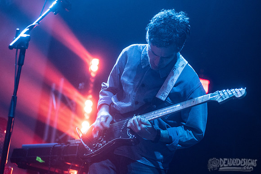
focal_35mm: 88
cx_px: 144
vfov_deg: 15.5
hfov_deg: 23.0
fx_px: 641
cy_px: 90
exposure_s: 1/100
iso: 3200
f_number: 3.2
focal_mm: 80
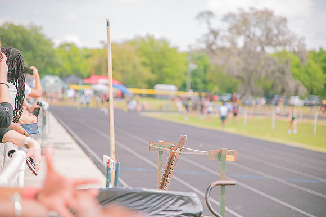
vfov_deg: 11.4
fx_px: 1086
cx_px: 163
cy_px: 108
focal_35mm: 120
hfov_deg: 17.1
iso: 200
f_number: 4
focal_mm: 120
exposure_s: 1/200
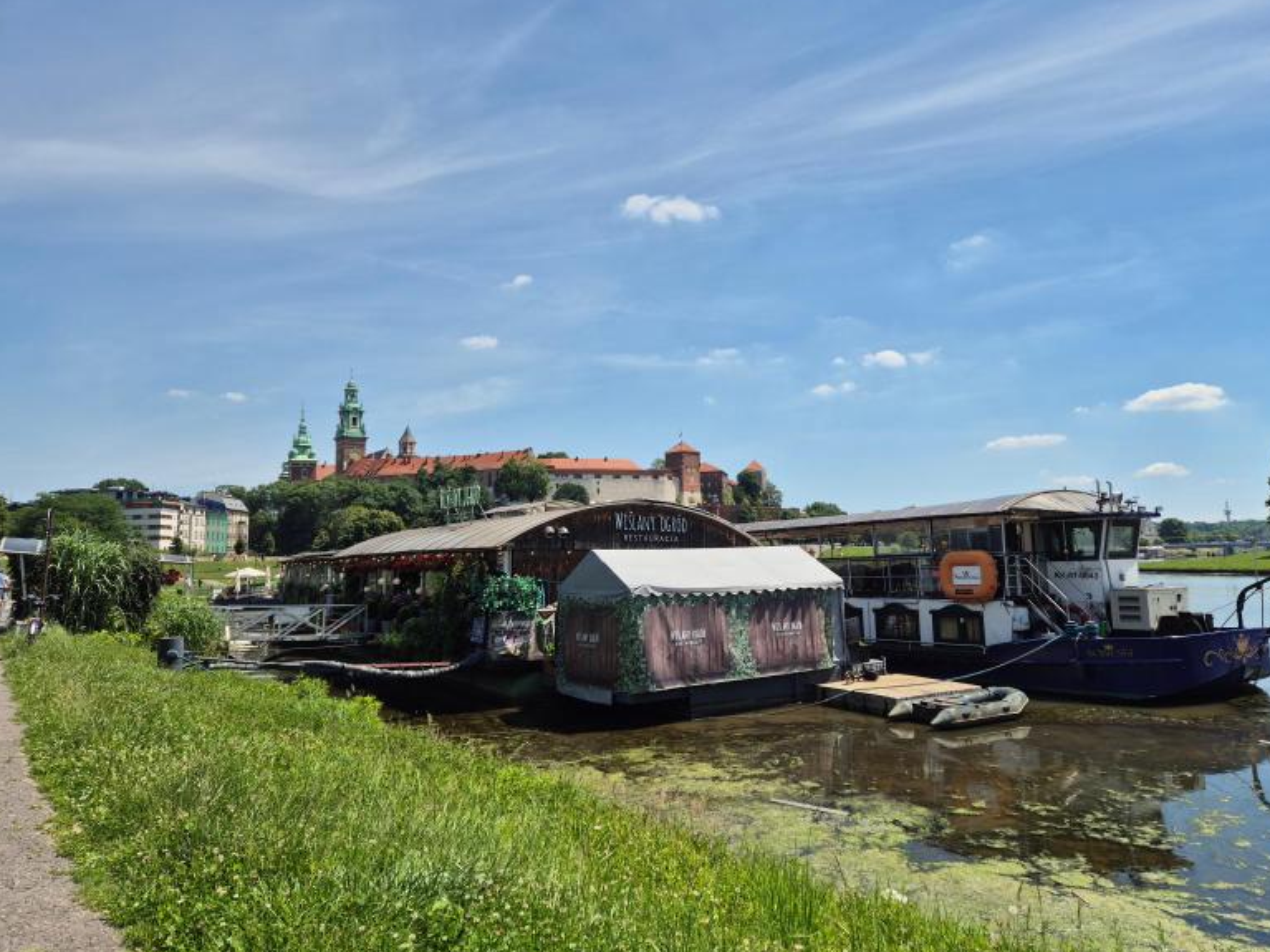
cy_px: 478
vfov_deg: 56.8
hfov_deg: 71.6
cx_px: 656
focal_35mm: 24
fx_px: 880
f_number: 1.8
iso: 25
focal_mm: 5.4
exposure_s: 1/2608
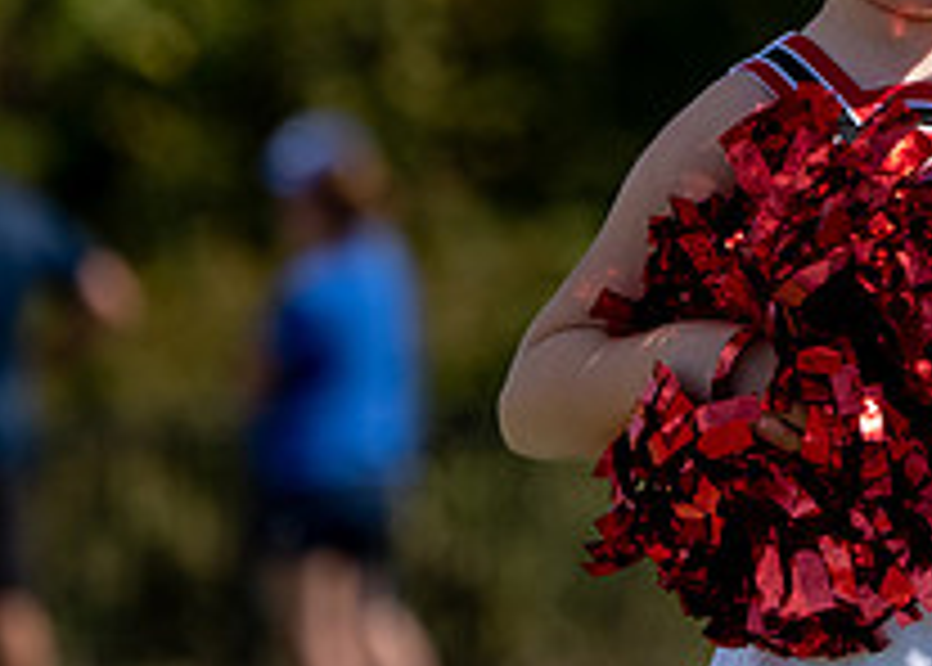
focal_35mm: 885
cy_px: 169
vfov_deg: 1.6
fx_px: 23433
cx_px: 883
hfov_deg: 2.3
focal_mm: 294
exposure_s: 1/1250
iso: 200
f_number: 5.6
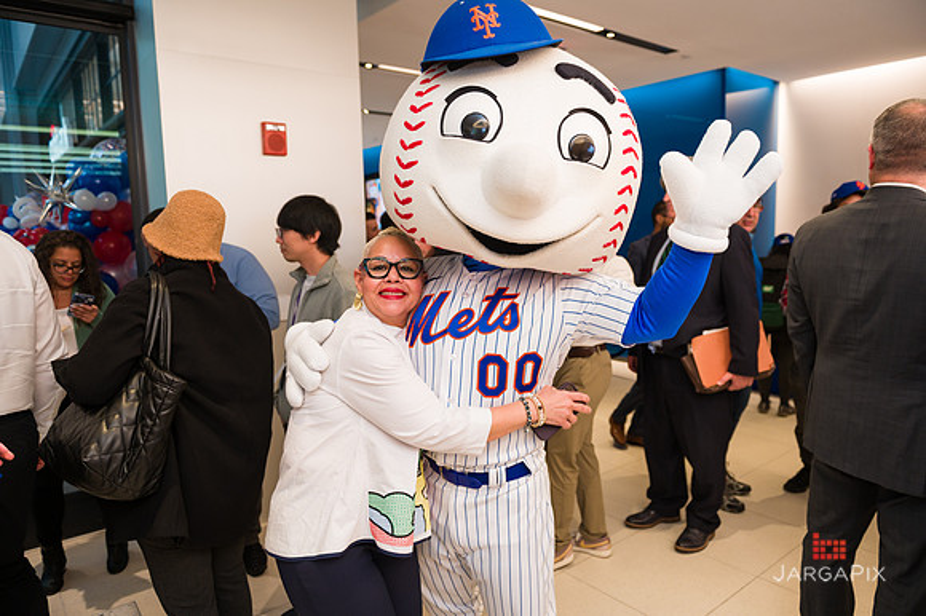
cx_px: 463
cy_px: 308
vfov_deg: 53.1
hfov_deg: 73.8
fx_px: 617
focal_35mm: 24
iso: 400
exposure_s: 1/200
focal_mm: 24
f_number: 4
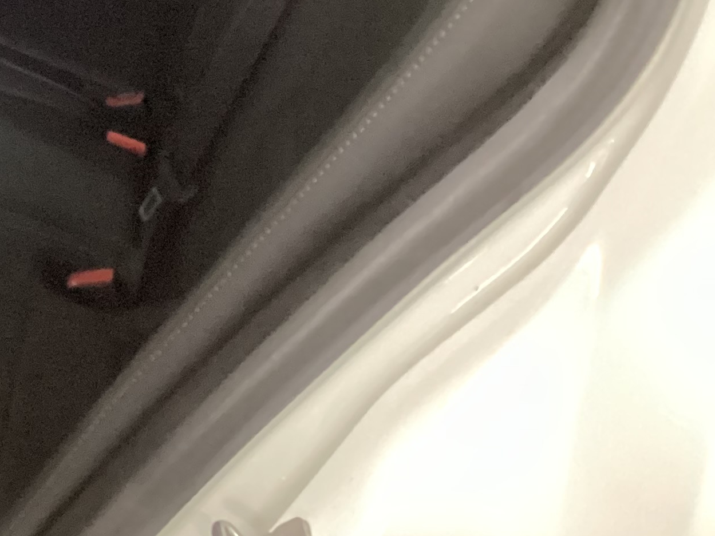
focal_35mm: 81
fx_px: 1673
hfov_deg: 21.8
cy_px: -32
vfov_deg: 17.7
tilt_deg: -23.3
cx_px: -214
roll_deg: +3.5
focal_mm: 3.3
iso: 640
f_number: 2.4
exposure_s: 1/17
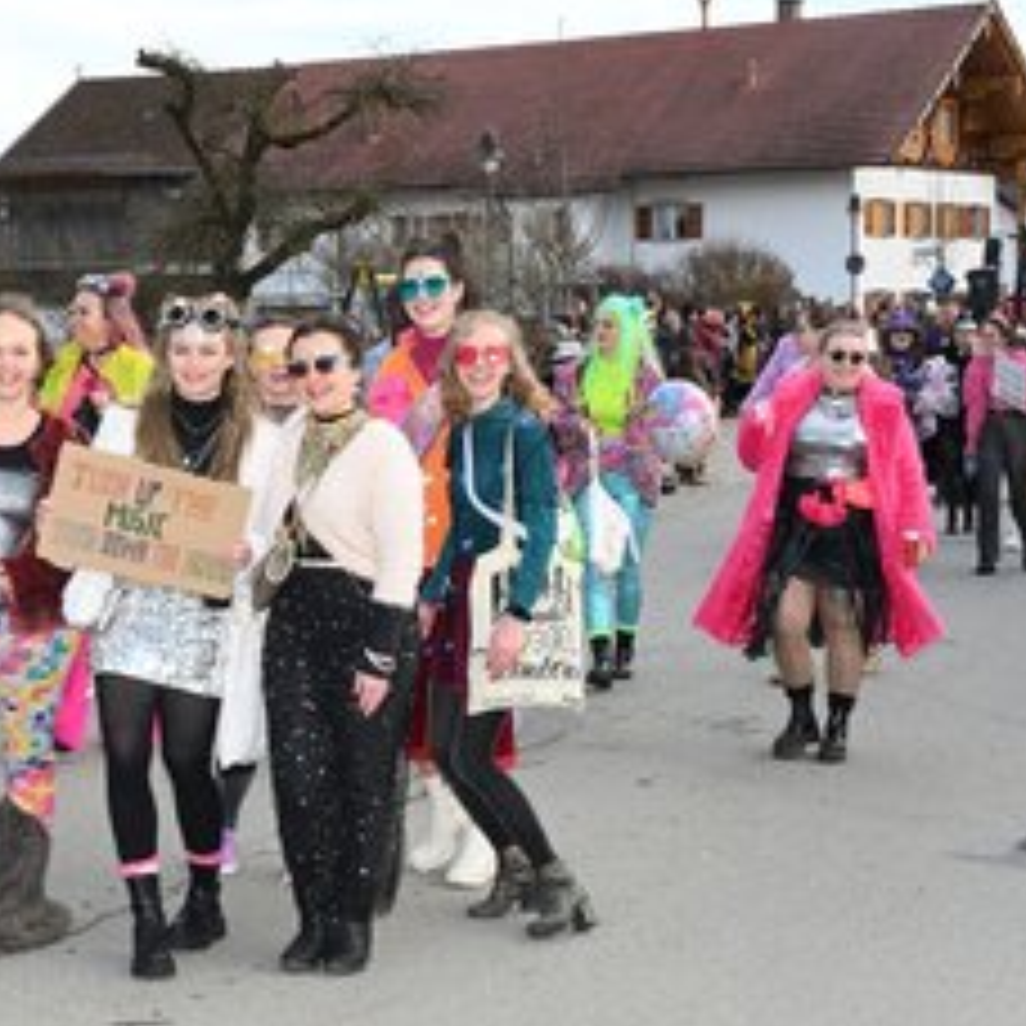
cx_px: 270
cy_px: 549
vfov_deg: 22.8
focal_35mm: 76
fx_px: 2549
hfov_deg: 22.6
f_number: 16
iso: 1000
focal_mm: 51
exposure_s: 1/200
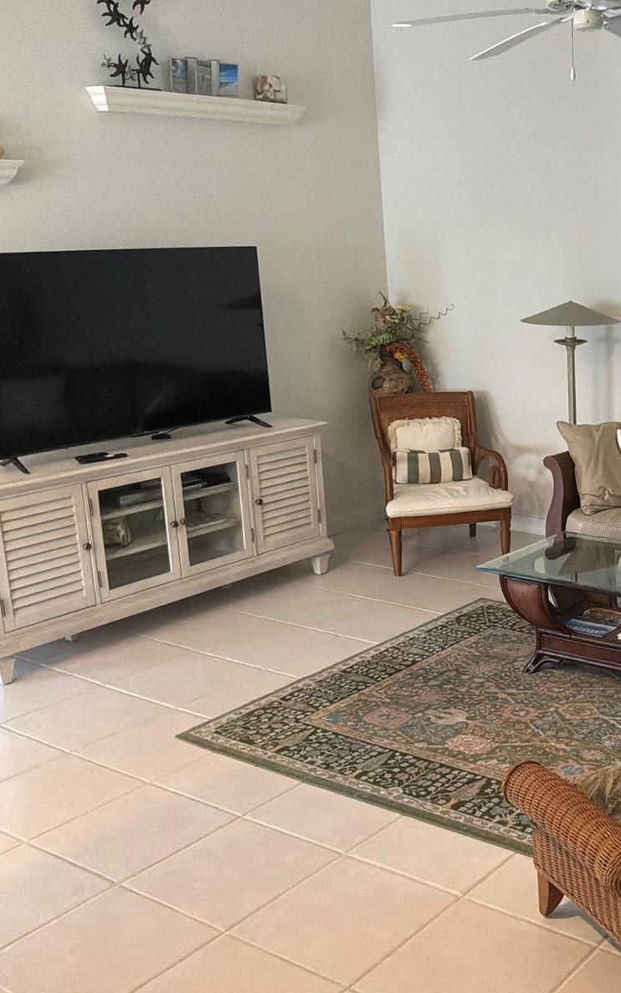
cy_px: 494
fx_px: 1083
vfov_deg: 49.3
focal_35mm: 40
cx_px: 635
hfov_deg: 29.6
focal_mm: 3
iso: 250
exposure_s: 1/40
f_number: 1.8
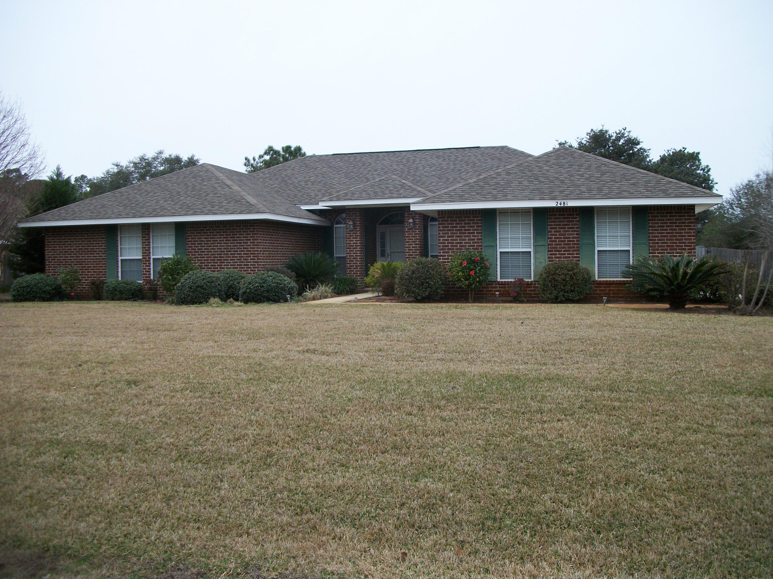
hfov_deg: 56.8
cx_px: 386
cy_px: 290
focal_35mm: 32
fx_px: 715
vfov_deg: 44.2
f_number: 2.9
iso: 80
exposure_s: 1/200
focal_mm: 5.7
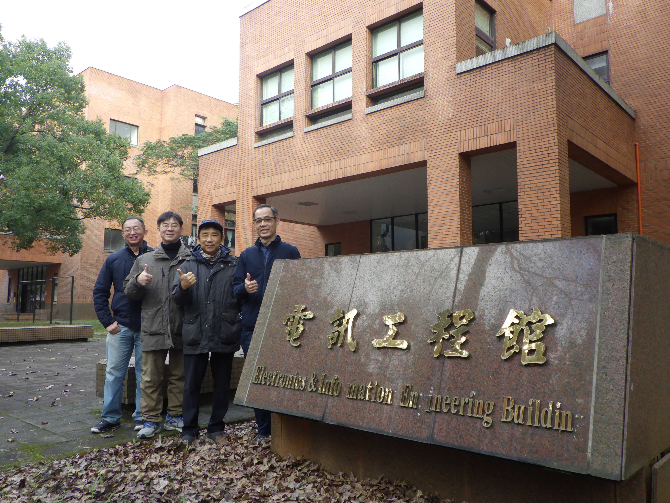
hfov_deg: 63.4
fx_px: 542
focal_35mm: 28
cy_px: 252
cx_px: 335
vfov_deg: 49.7
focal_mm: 5
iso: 125
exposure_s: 1/100
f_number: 3.5
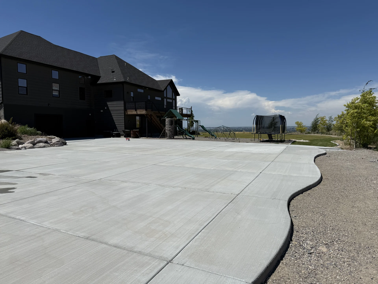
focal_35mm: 24
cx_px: 189
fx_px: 262
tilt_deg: -1.7
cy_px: 142
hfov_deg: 71.6
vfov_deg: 56.8
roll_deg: +0.7
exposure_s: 1/10309
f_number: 1.78
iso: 80
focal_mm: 6.76
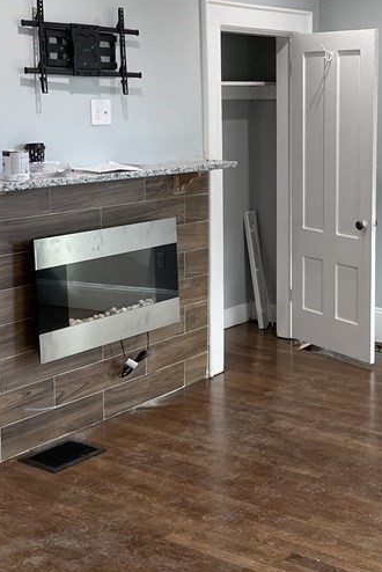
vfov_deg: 35.5
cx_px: 323
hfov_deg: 23.7
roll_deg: -1.2
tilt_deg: -7.5
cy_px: 225
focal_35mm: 56
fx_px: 890
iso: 125
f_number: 1.6
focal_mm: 4.2
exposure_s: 1/120
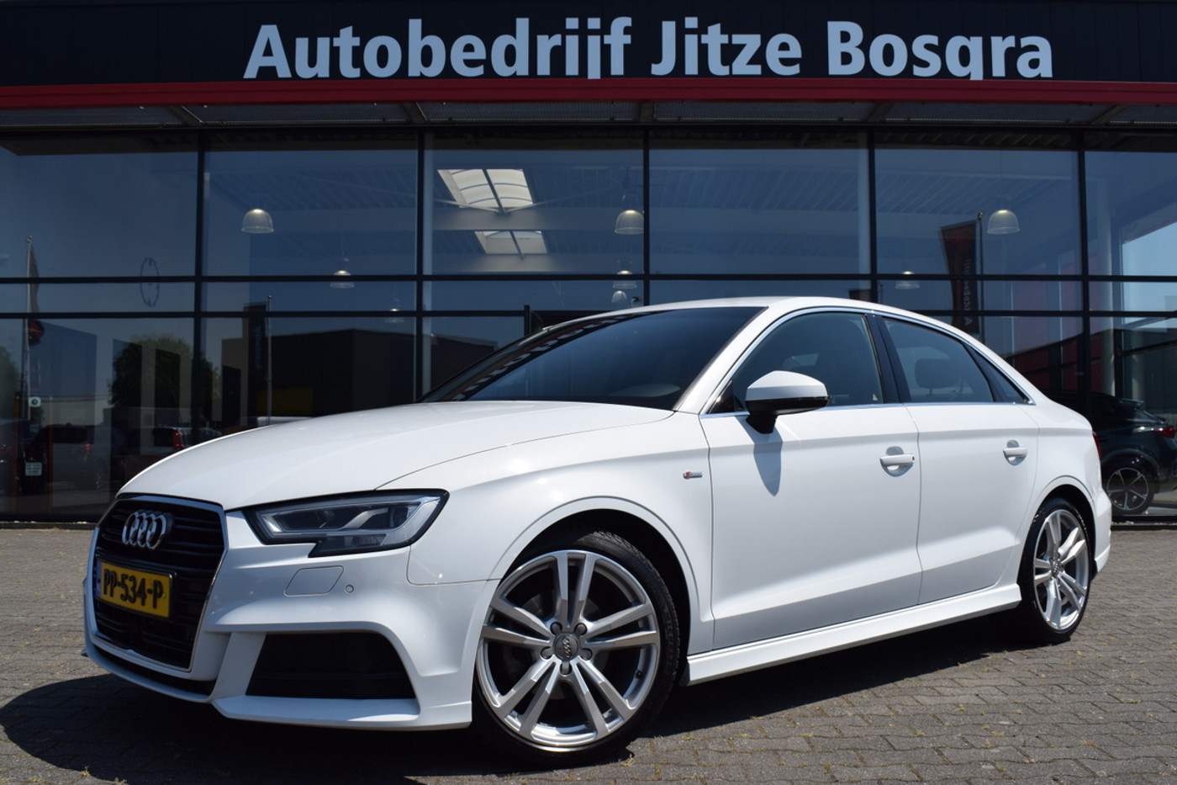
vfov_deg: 36.9
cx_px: 588
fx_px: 1177
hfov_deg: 53.1
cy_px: 392
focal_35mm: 36
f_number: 11
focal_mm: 24
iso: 200
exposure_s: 1/500
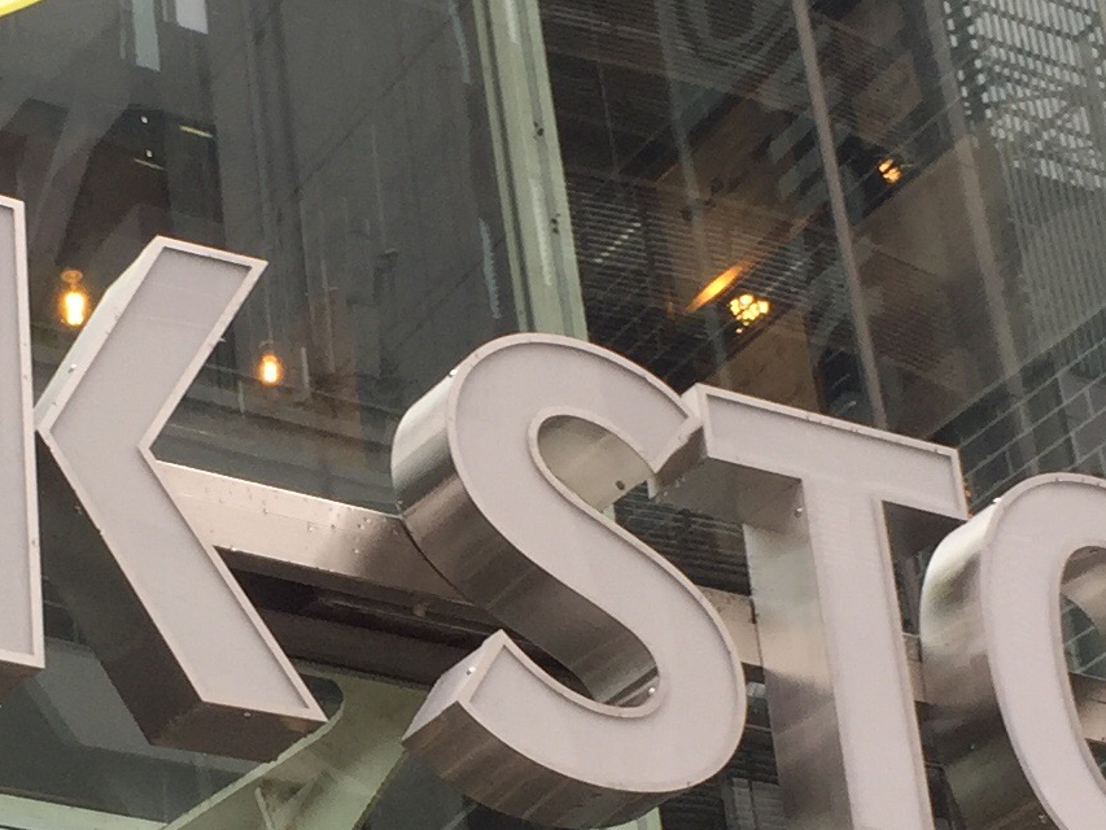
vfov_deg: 13.2
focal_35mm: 111
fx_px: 3547
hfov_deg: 17.5
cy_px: 725
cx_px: 193
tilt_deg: +27.6
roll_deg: +3.1
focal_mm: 4.15
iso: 32
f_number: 2.2
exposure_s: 1/146
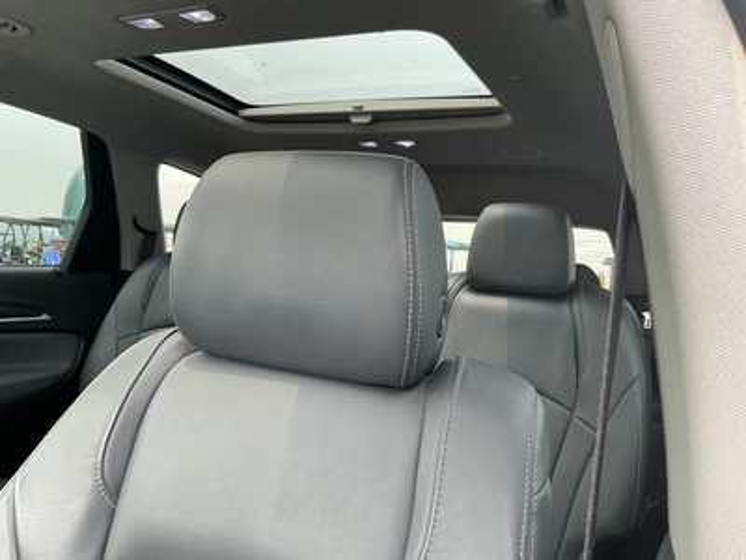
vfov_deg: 49.7
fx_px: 603
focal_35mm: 28
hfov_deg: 63.4
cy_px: 280
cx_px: 373
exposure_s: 1/122
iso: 32
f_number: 1.8
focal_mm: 3
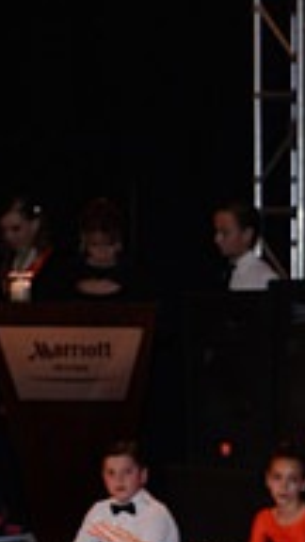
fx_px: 4184
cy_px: 700
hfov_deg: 4.2
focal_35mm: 291
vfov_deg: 7.3
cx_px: 383
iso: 2000
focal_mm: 92
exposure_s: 1/200
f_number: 4.5
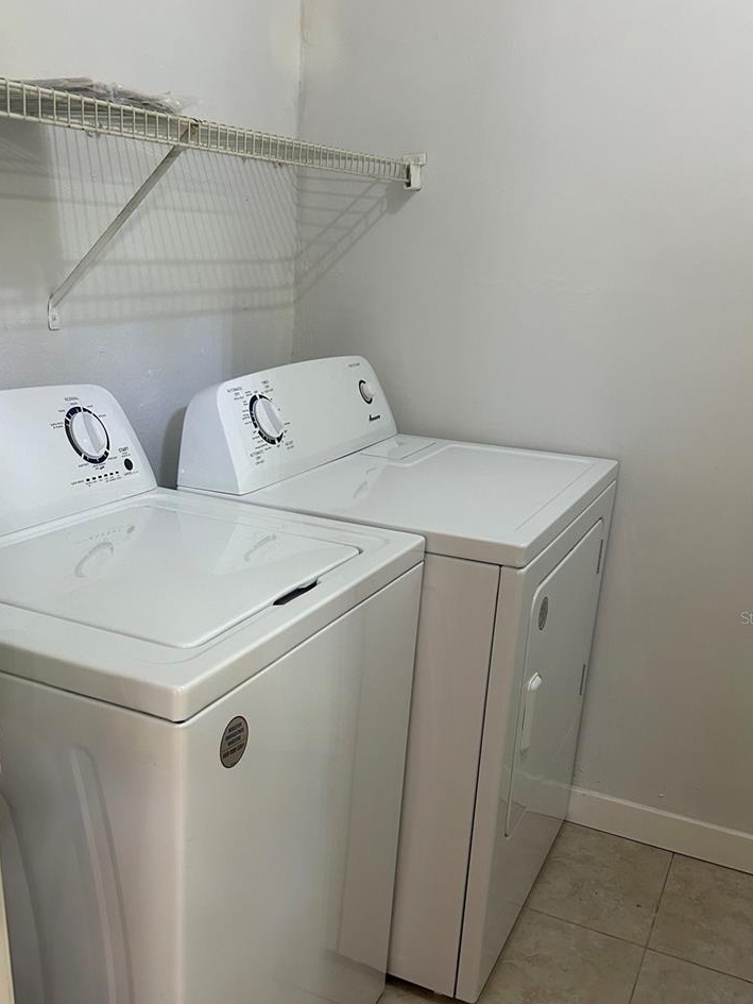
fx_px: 957
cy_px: 617
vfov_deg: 54.8
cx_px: 338
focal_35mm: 33
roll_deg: -2.7
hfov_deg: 42.9
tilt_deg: -19.8
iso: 160
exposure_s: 1/60
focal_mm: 5.7
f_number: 1.5
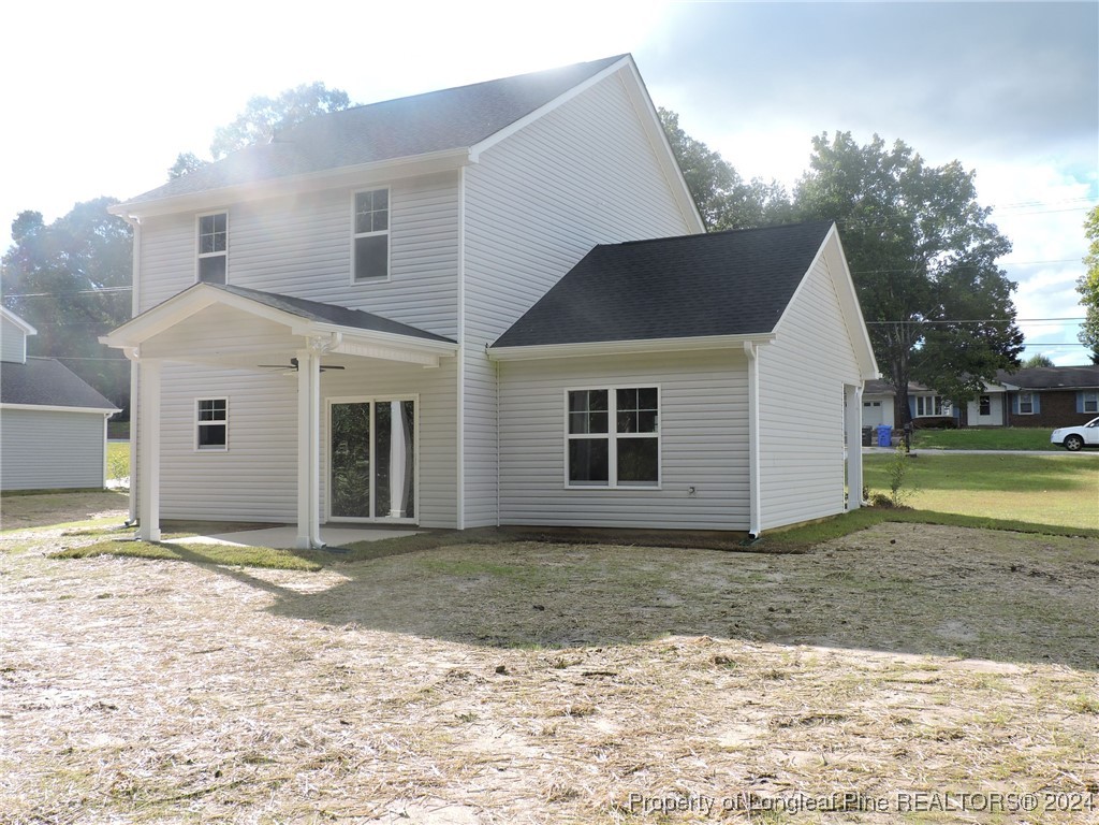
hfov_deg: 55.4
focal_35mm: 33
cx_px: 550
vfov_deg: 42.9
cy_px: 412
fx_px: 1048
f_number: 3.2
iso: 100
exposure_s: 1/500
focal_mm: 5.9
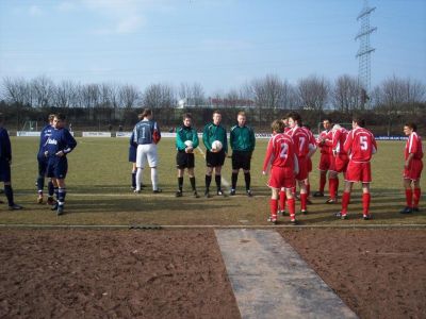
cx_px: 213
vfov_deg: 36.8
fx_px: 480
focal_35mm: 39
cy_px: 160
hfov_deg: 47.9
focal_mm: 8
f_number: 4
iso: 100
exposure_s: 1/750
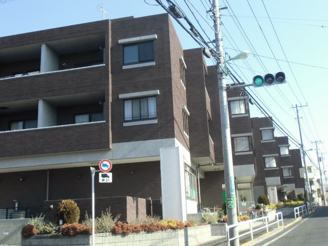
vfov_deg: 37.7
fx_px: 360
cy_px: 123
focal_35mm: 38
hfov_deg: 49.0
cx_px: 164
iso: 64
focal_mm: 6.67
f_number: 3.9
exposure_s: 1/125
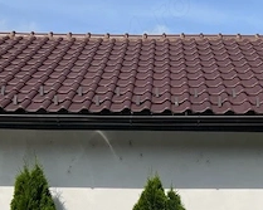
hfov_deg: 26.0
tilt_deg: -3.0
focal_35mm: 73
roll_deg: -0.1
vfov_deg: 19.6
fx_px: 568
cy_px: 257
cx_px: 159
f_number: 1.5
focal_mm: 5.7
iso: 50
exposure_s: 1/8000
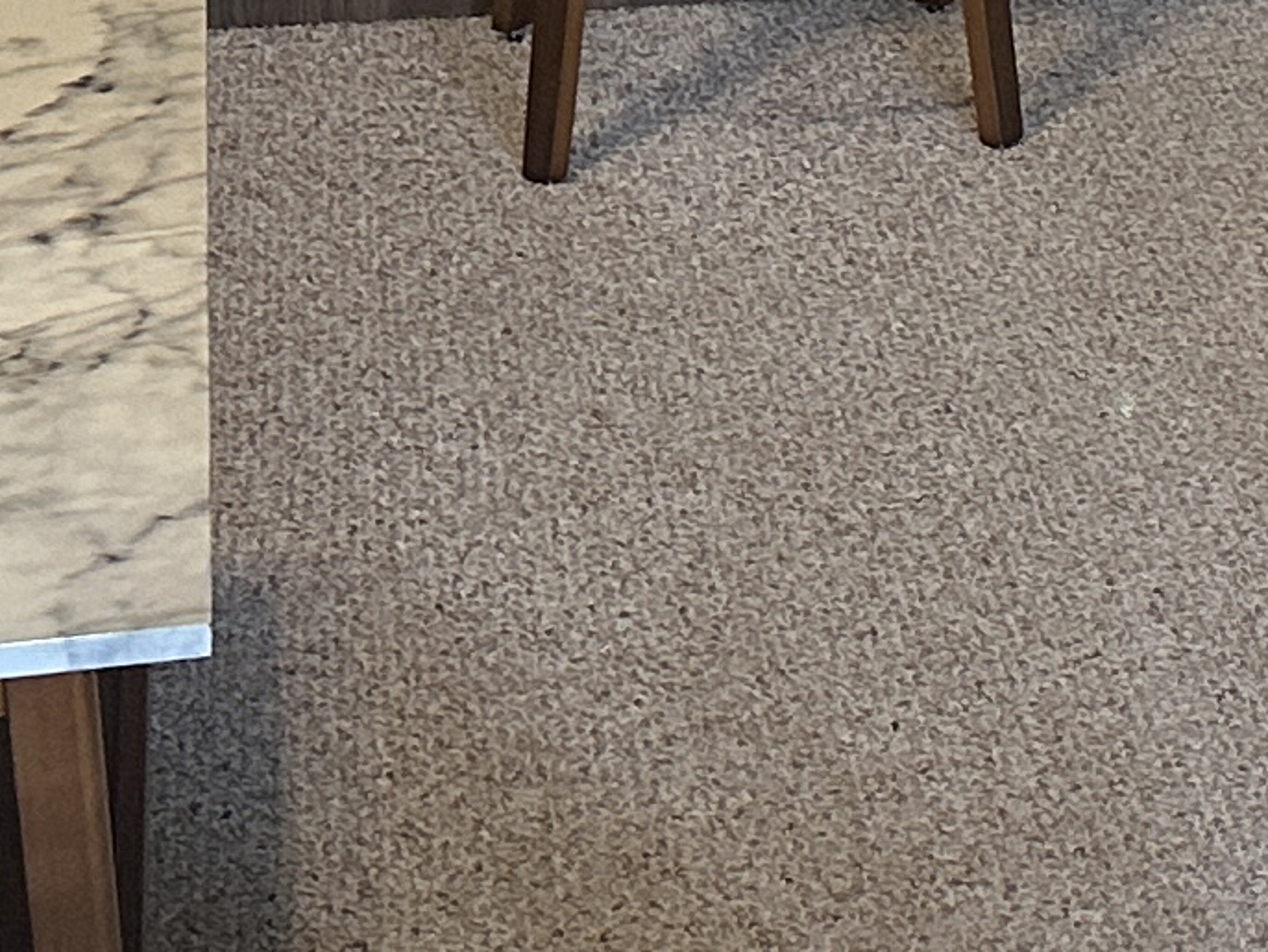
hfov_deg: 13.7
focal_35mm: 141
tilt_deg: -7.1
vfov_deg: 9.9
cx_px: 1436
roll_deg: -0.1
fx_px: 5167
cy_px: -867
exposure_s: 1/60
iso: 200
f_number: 1.78
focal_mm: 6.86
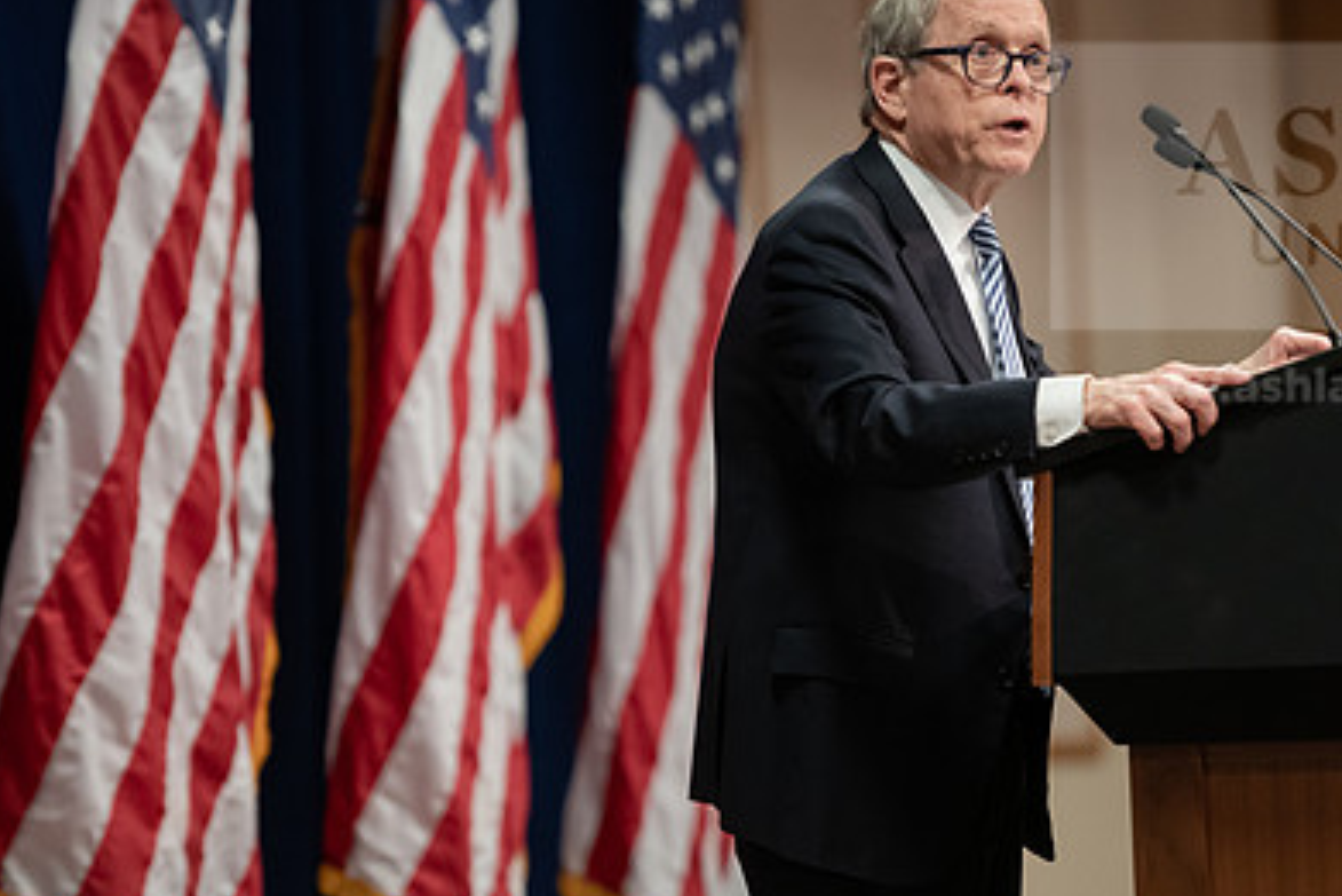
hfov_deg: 7.7
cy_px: 458
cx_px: 947
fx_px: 9956
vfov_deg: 5.2
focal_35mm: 267
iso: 2000
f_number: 3.2
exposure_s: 1/200
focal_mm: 180
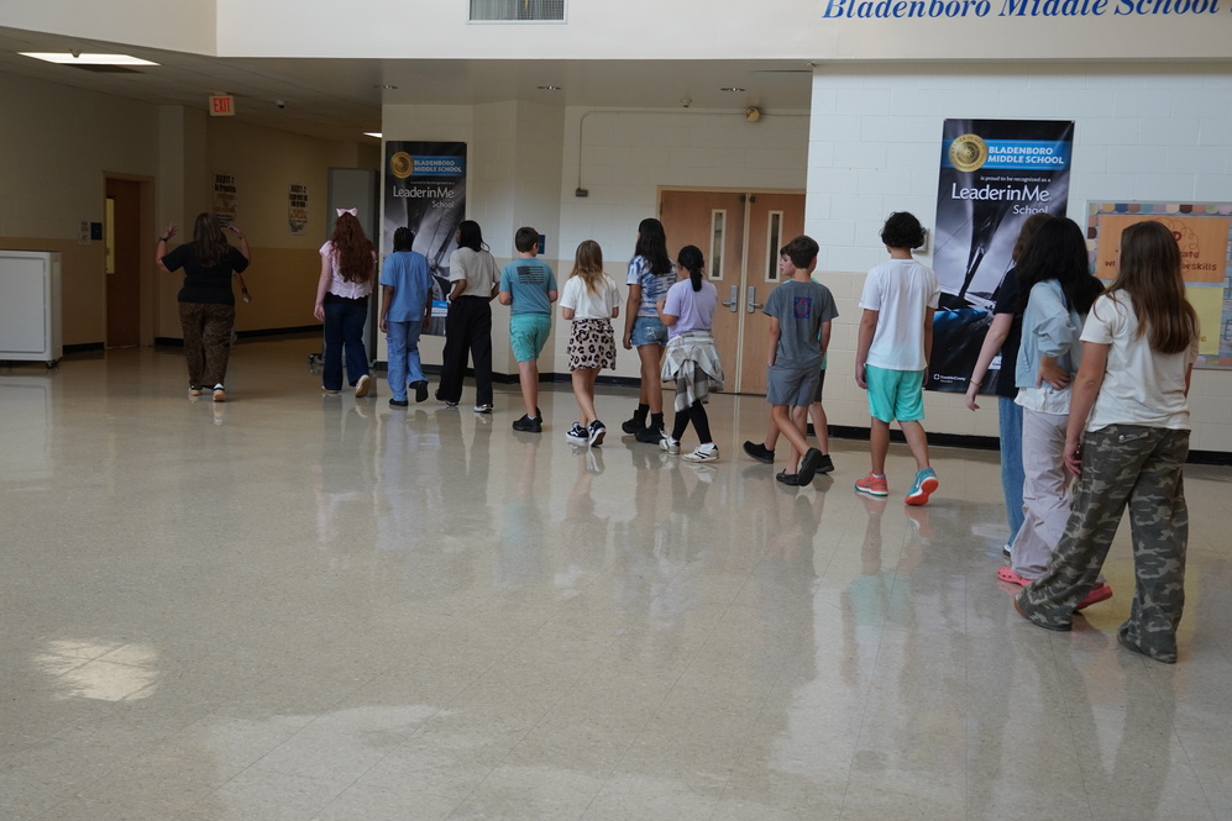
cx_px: 614
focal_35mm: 39
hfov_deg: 50.1
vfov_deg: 34.6
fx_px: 1318
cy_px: 409
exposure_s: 1/160
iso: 640
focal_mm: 25
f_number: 4
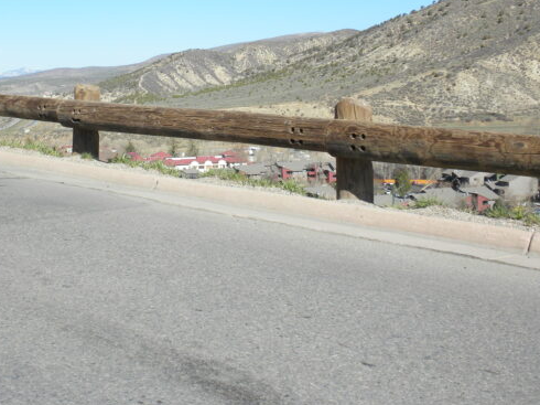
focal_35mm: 58
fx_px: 904
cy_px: 135
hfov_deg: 33.1
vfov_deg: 25.1
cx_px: 196
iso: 64
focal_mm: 6.6
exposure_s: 1/104
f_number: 10
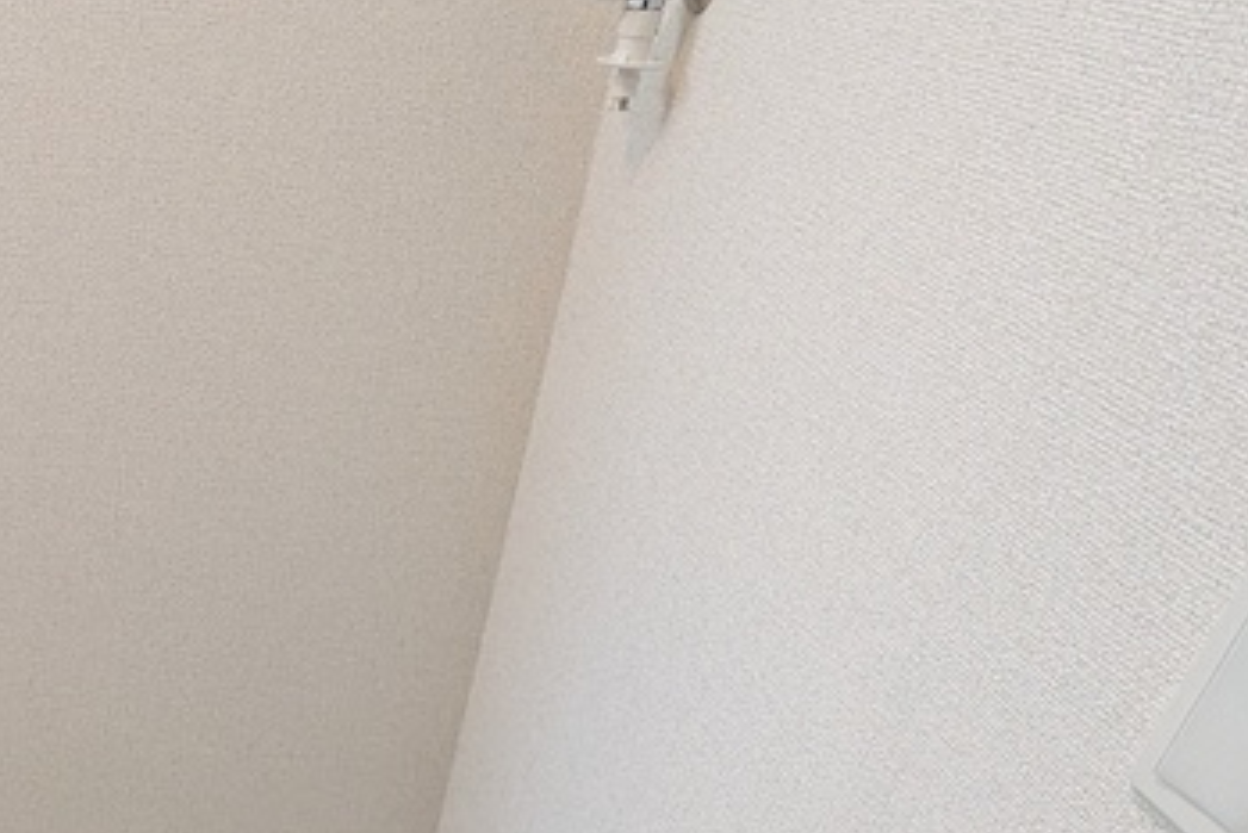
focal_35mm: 40
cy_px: 779
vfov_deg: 31.5
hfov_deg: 42.9
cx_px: 54
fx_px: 1387
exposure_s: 1/50
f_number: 2.2
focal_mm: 1.83
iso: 295
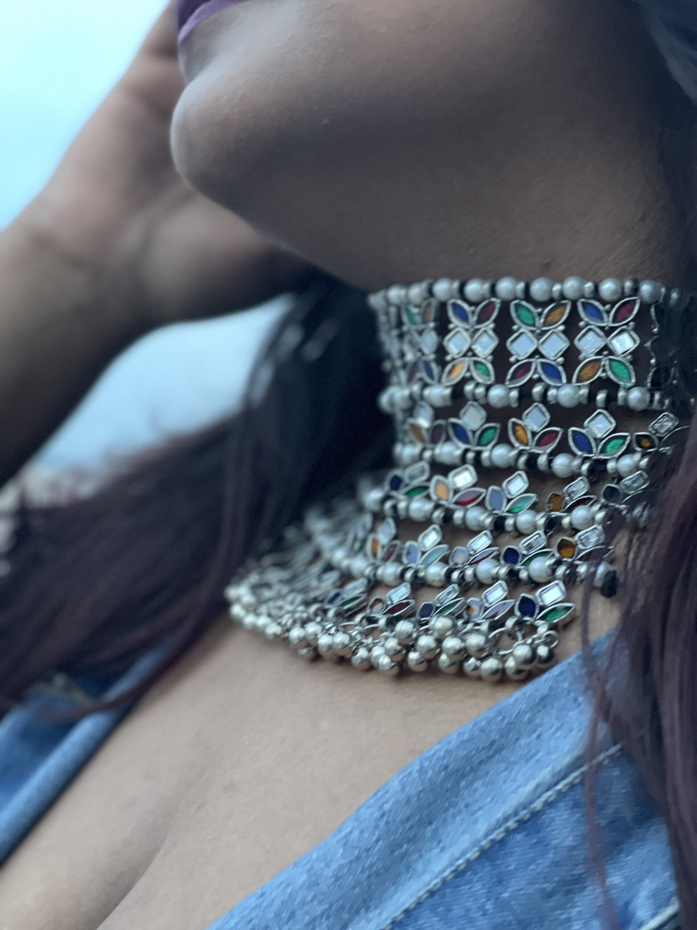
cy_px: 465
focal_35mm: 64
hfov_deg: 22.9
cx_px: 348
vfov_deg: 30.3
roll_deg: -0.9
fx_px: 1718
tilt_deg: +3.1
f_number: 2.2
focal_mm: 7.5
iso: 500
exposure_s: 1/21
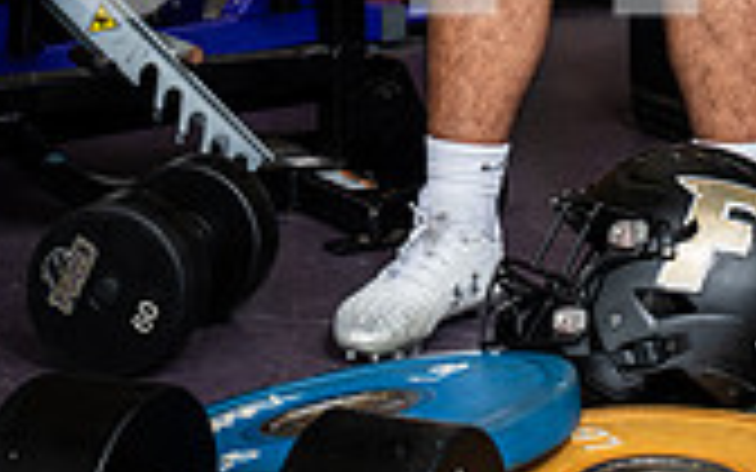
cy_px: -436
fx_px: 2246
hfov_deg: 19.0
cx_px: 572
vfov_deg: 11.0
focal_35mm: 109
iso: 500
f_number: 5.6
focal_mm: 40
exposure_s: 1/250
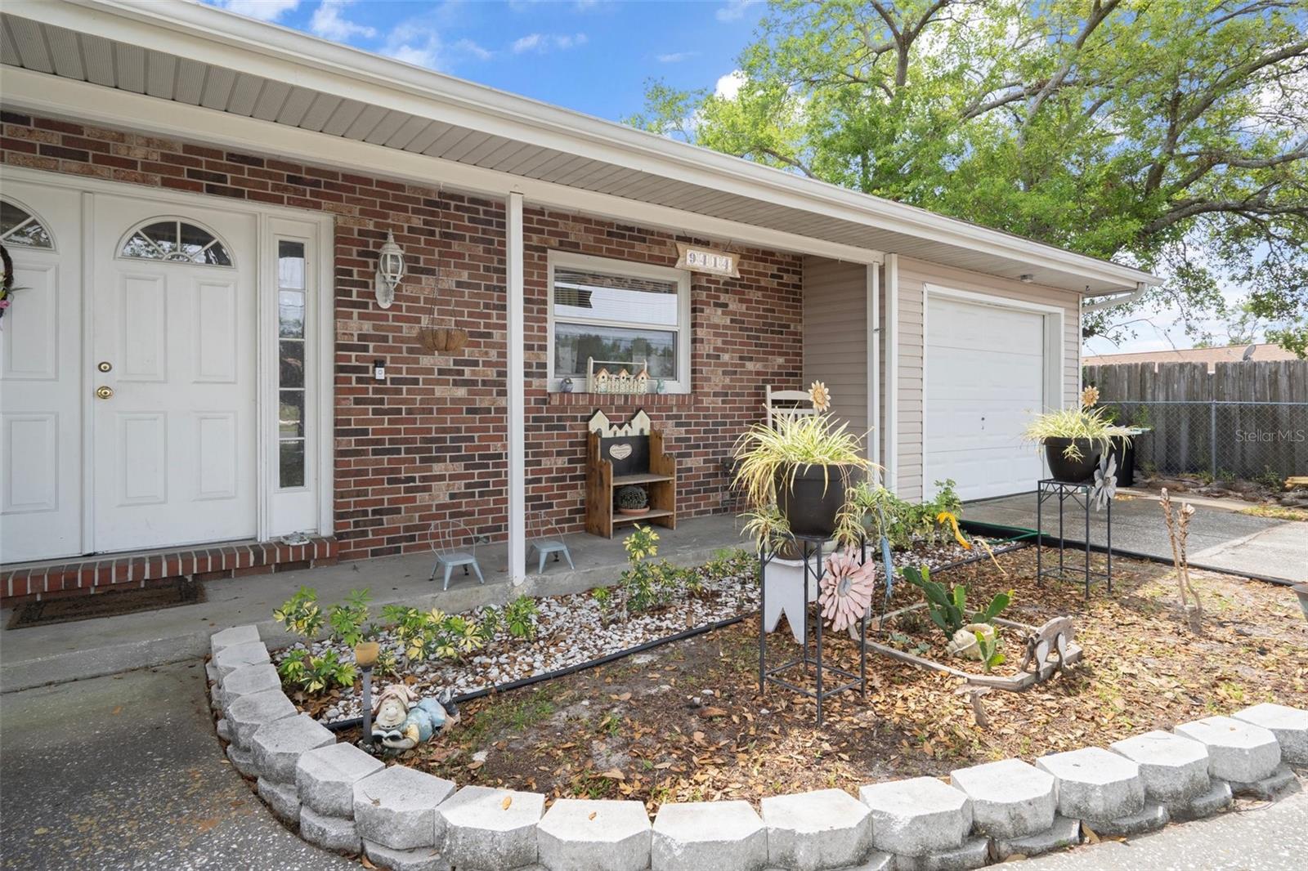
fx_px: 654
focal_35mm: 18
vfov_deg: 67.4
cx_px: 654
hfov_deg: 90.0
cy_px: 436
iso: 320
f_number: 9
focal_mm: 18
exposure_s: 1/30
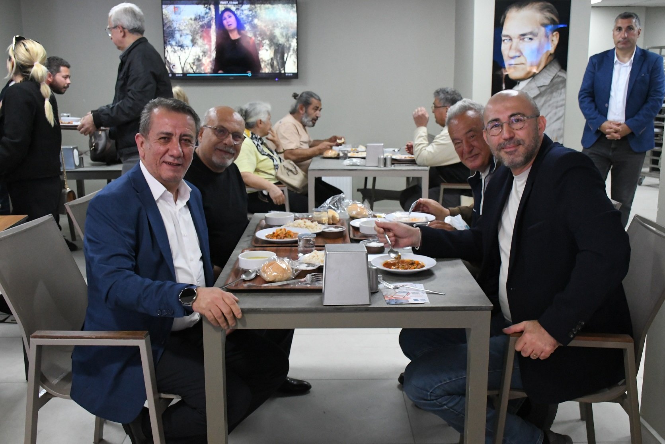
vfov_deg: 34.2
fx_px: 720
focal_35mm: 39
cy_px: 222
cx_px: 332
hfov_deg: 49.6
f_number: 7.1
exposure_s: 1/200
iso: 6400
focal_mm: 26
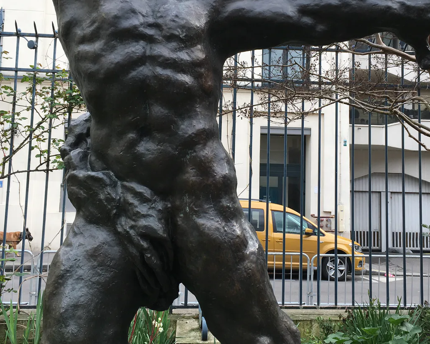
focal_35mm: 44
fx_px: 560
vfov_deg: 34.0
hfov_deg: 41.9
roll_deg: -1.0
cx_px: 241
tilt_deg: +5.0
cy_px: 127
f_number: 2.2
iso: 25
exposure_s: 1/379
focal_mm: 4.15
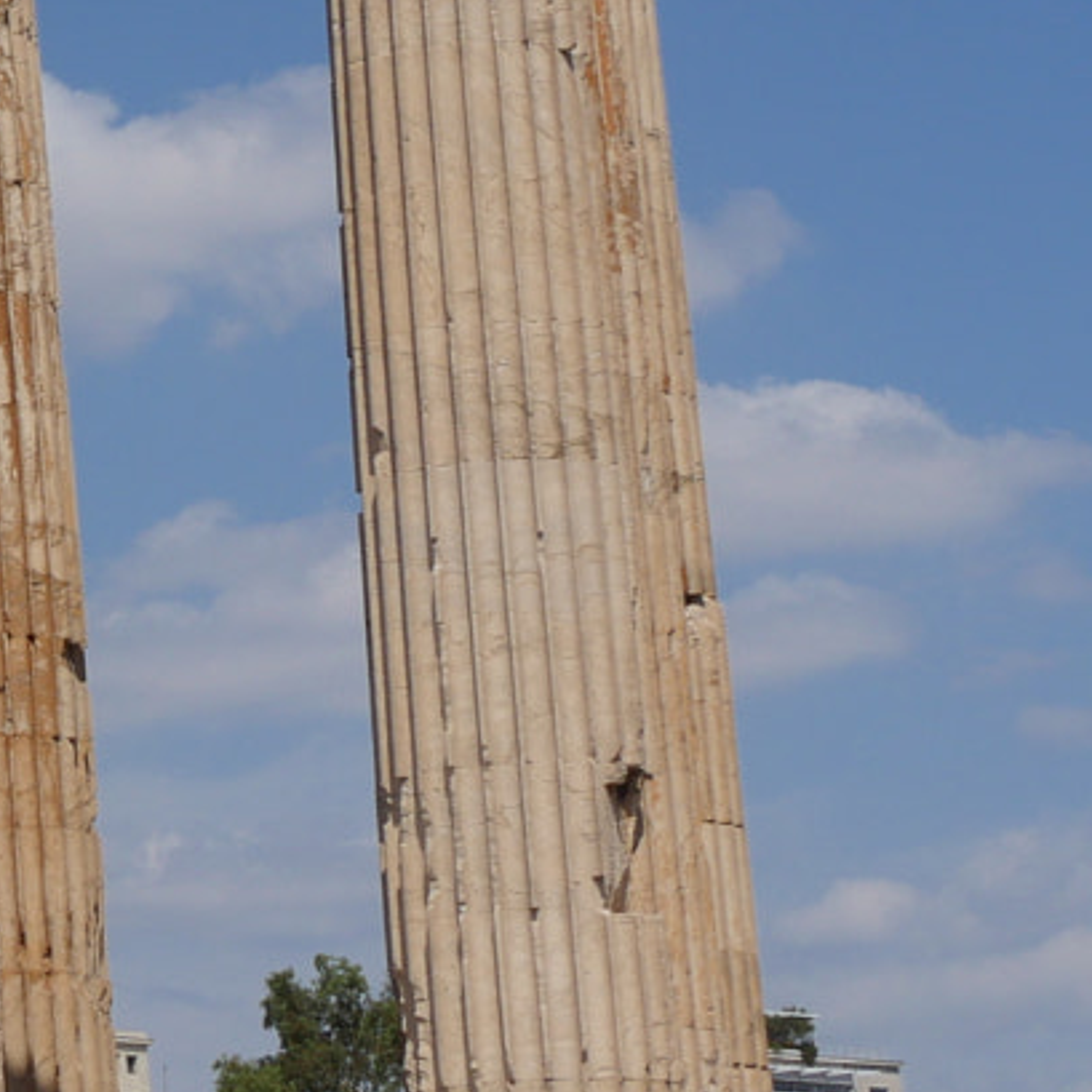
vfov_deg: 10.5
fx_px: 5925
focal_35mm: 166
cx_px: -873
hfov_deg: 10.0
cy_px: 291
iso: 200
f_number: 10
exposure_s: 1/640
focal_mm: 24
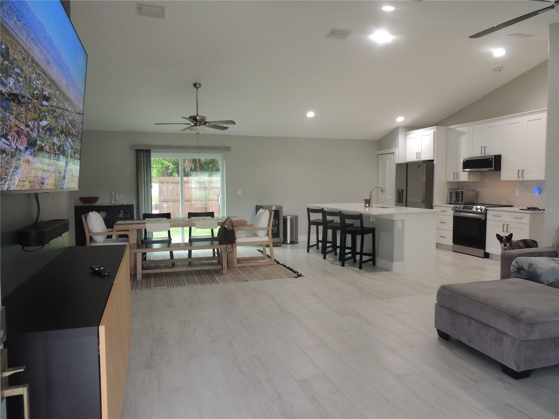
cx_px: 280
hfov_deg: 71.6
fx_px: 388
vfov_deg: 56.8
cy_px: 210
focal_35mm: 24
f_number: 3
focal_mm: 4.3
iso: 360
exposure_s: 1/30
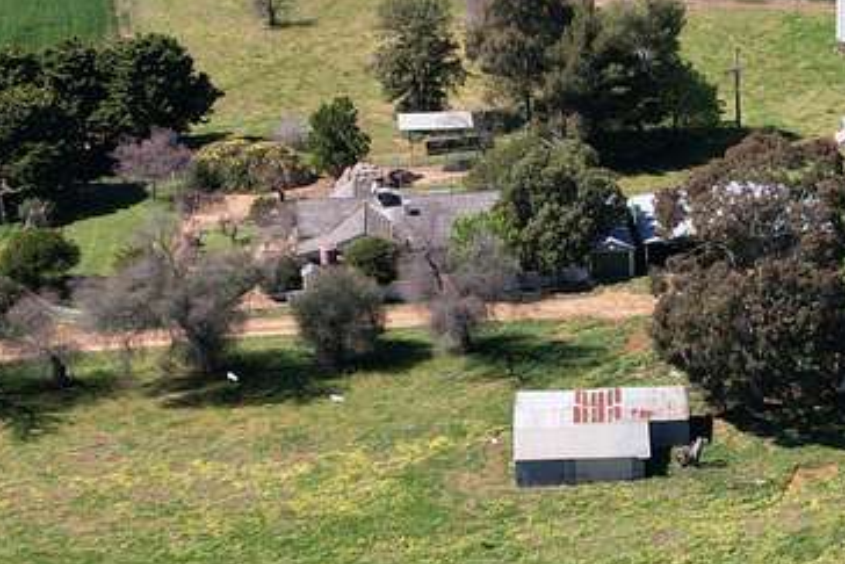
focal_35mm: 116
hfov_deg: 17.6
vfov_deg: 11.8
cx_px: 578
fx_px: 2724
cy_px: 425
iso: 100
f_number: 2.8
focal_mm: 8.38
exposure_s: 1/1250
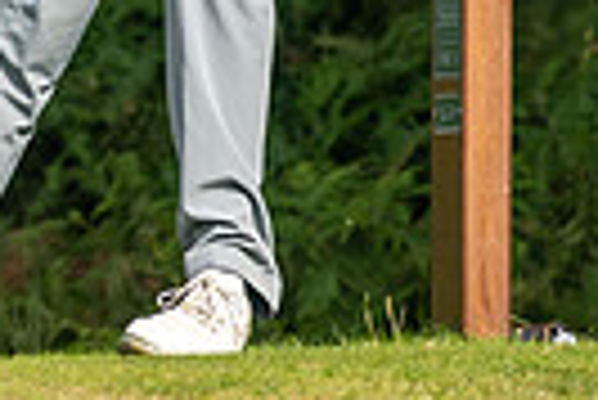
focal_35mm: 1544
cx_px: -613
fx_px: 25675
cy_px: -590
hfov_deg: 1.3
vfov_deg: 0.9
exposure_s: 1/1000
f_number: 5
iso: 160
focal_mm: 300
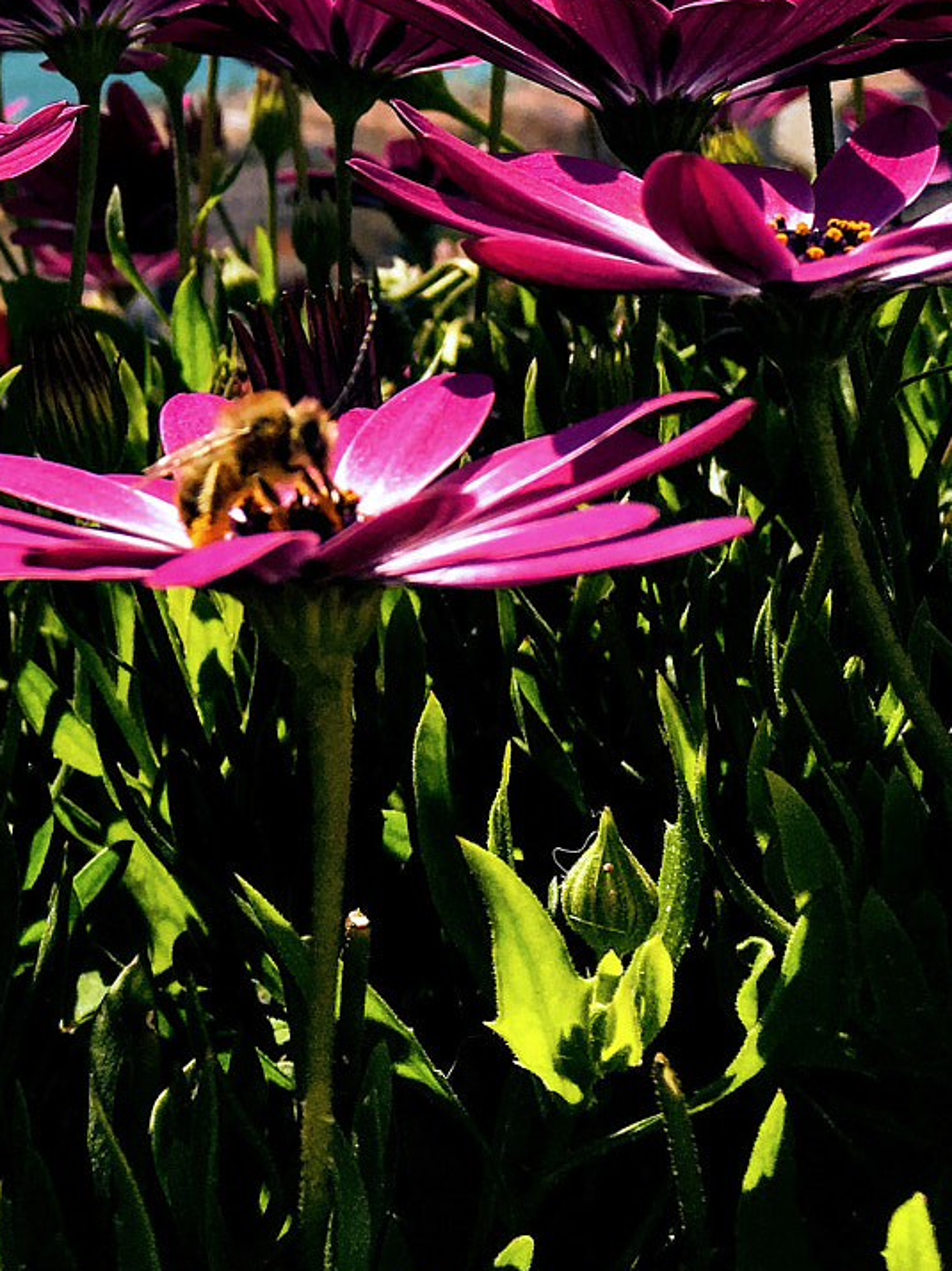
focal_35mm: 65
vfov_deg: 27.8
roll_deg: -3.0
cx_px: -2
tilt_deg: -2.2
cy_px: -50
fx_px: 2385
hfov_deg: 21.8
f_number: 2.2
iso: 25
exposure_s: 1/2849
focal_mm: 4.15
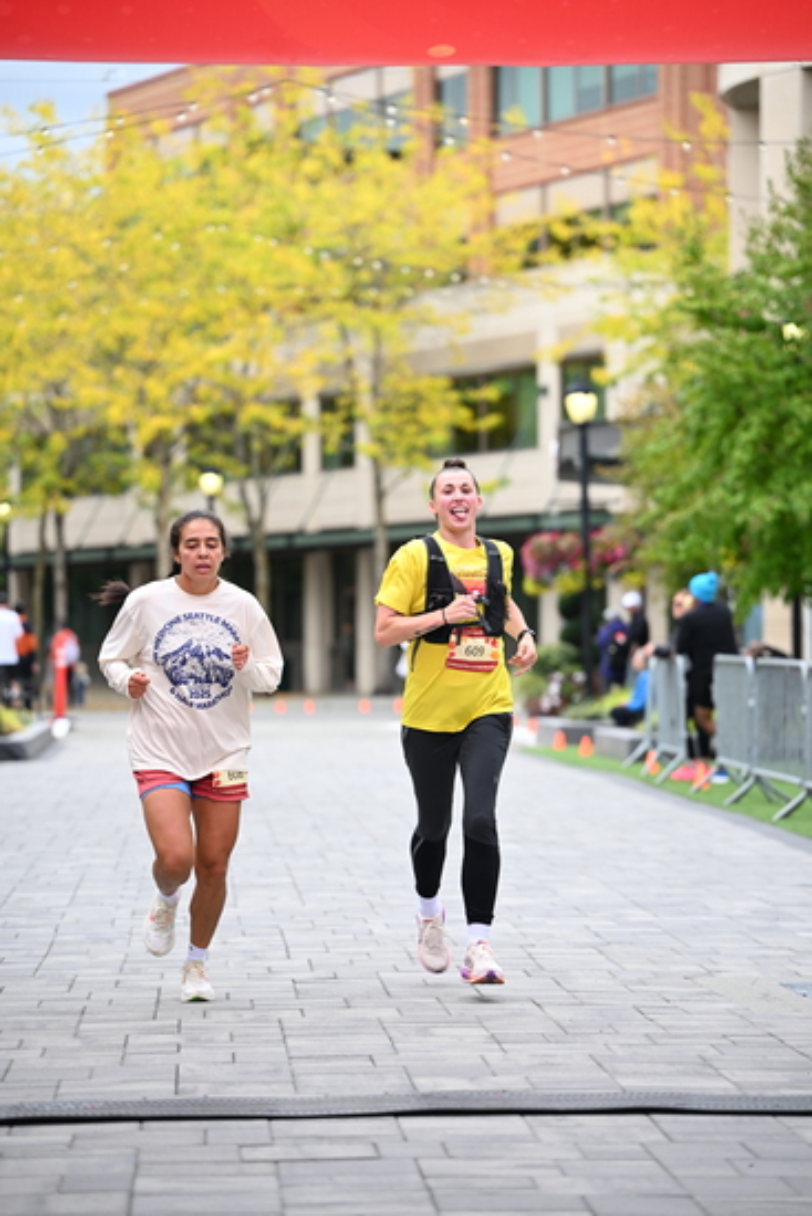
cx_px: 406
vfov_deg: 17.1
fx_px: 4057
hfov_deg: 11.4
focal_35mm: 120
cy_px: 608
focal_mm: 120
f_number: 2.8
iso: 640
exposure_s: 1/2000
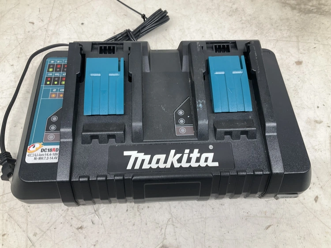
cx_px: 166
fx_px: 277
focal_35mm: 29
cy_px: 124
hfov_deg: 61.6
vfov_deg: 48.3
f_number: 1.8
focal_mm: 3
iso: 40
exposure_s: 1/60
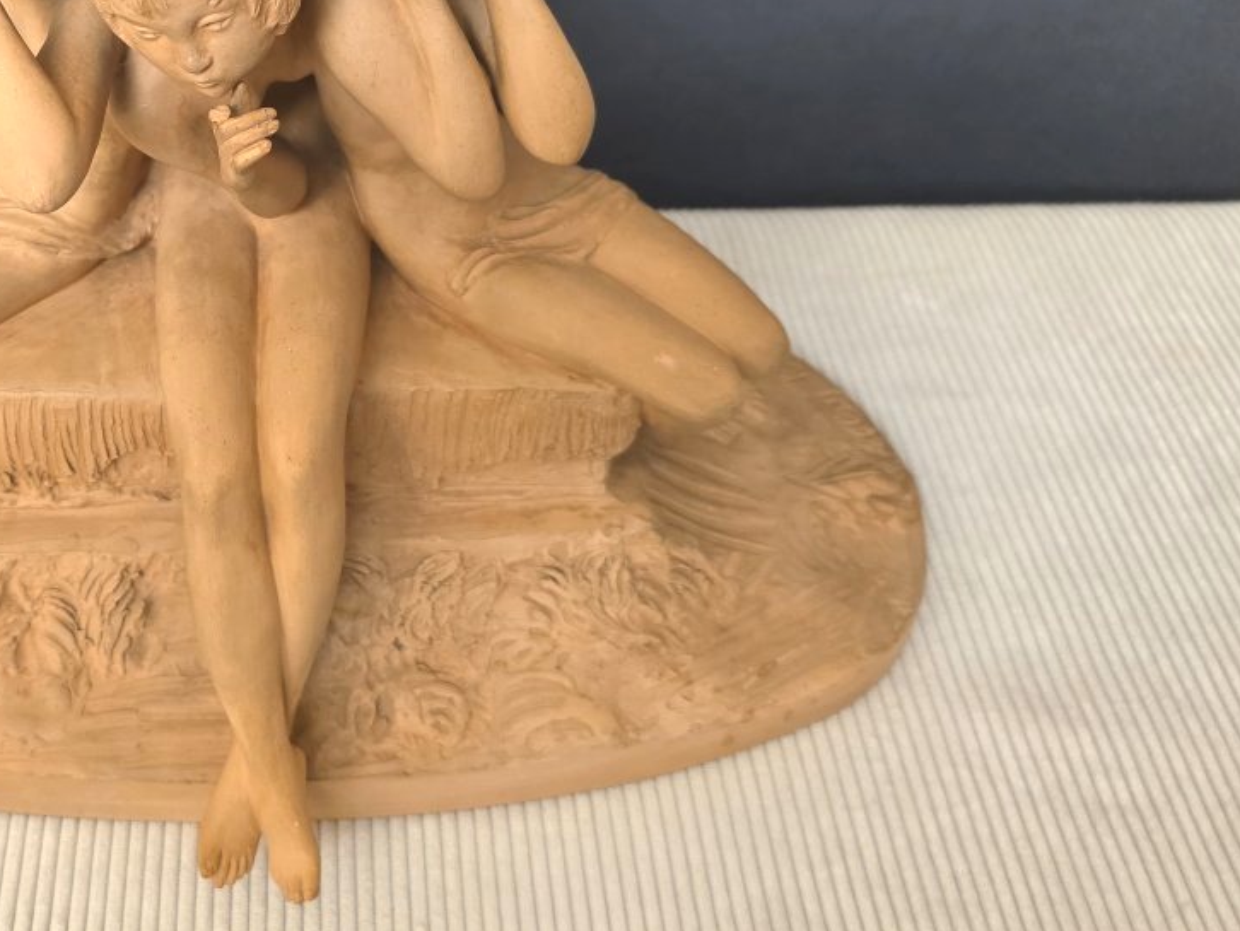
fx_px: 1362
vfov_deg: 36.9
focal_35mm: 38
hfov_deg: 47.2
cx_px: 318
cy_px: 244
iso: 800
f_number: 1.7
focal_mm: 6.3
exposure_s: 1/100
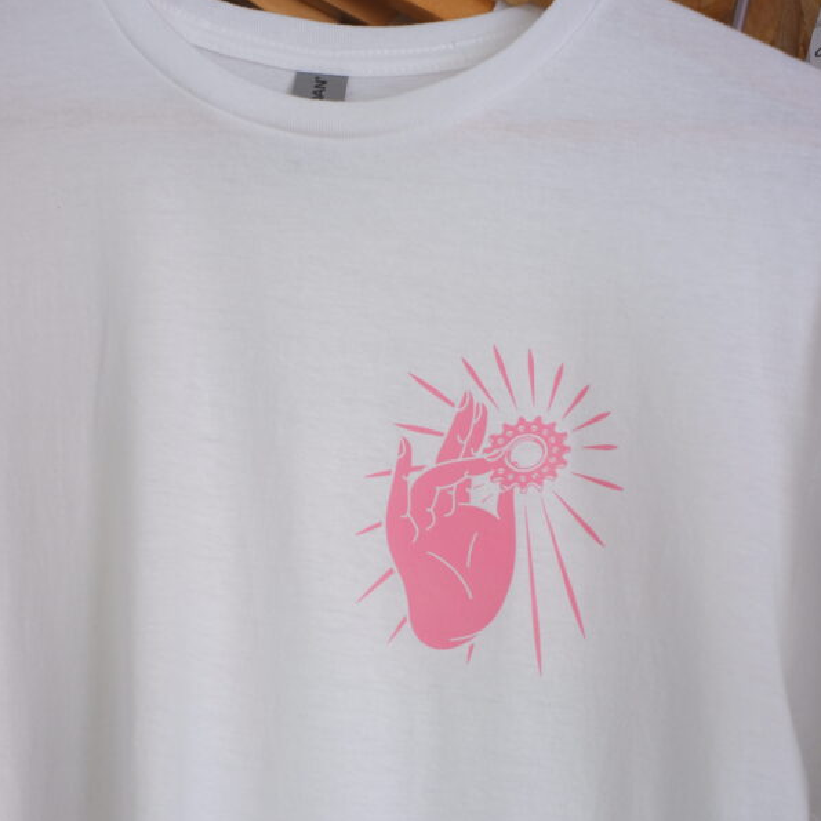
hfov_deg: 31.6
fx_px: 1449
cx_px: 413
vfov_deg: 31.4
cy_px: 553
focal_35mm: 54
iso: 200
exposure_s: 1/25
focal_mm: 28
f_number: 4.5
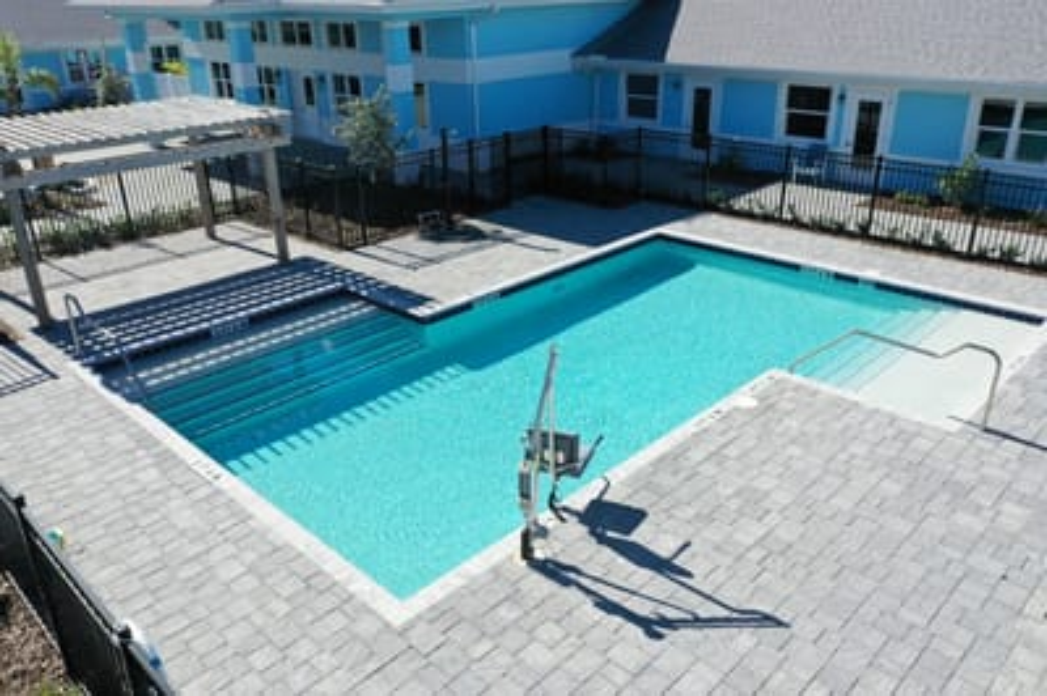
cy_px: 348
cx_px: 524
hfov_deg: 65.5
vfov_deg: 46.3
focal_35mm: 28
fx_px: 814
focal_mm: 10.26
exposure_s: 1/640
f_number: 6.3
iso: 200
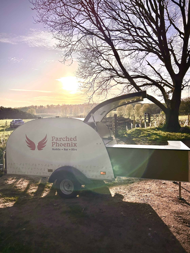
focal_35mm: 26
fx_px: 190
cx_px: 95
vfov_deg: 67.3
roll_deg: +0.2
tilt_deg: -3.7
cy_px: 126
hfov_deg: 53.1
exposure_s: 1/6579
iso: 50
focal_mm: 5.7
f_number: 1.5
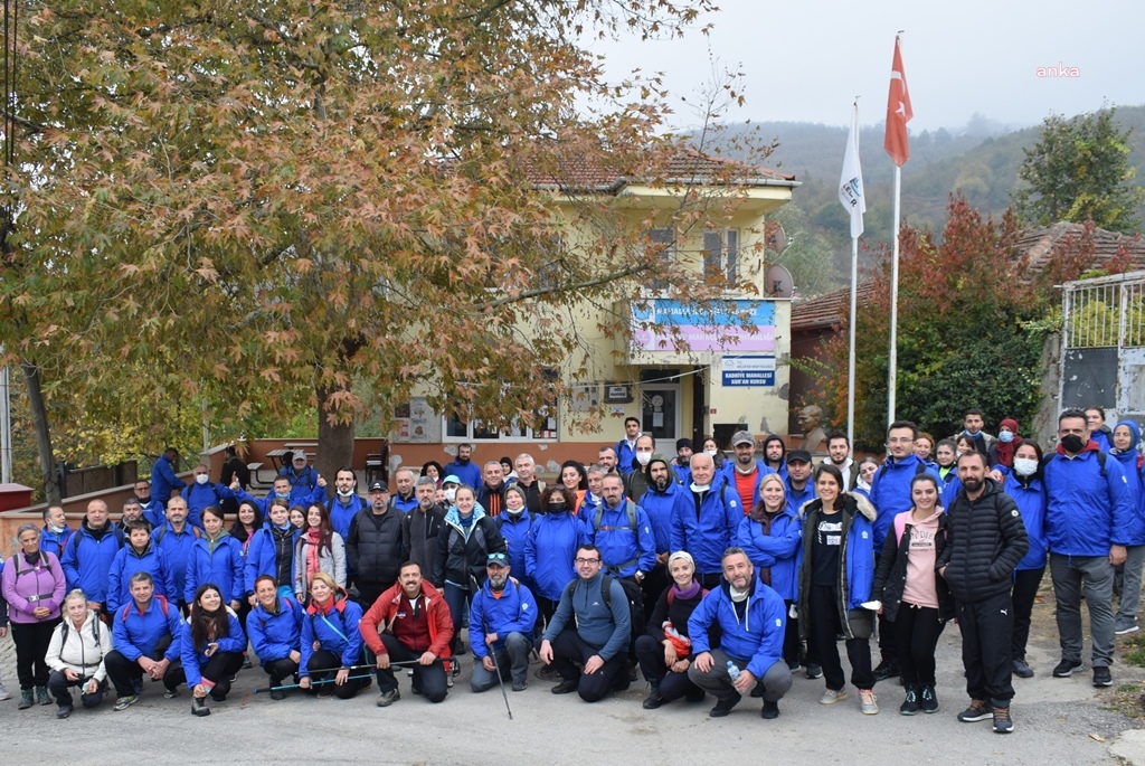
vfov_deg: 48.0
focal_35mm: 27
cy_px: 383
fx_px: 860
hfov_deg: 67.3
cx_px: 572
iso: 400
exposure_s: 1/200
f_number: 7.1
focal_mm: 18
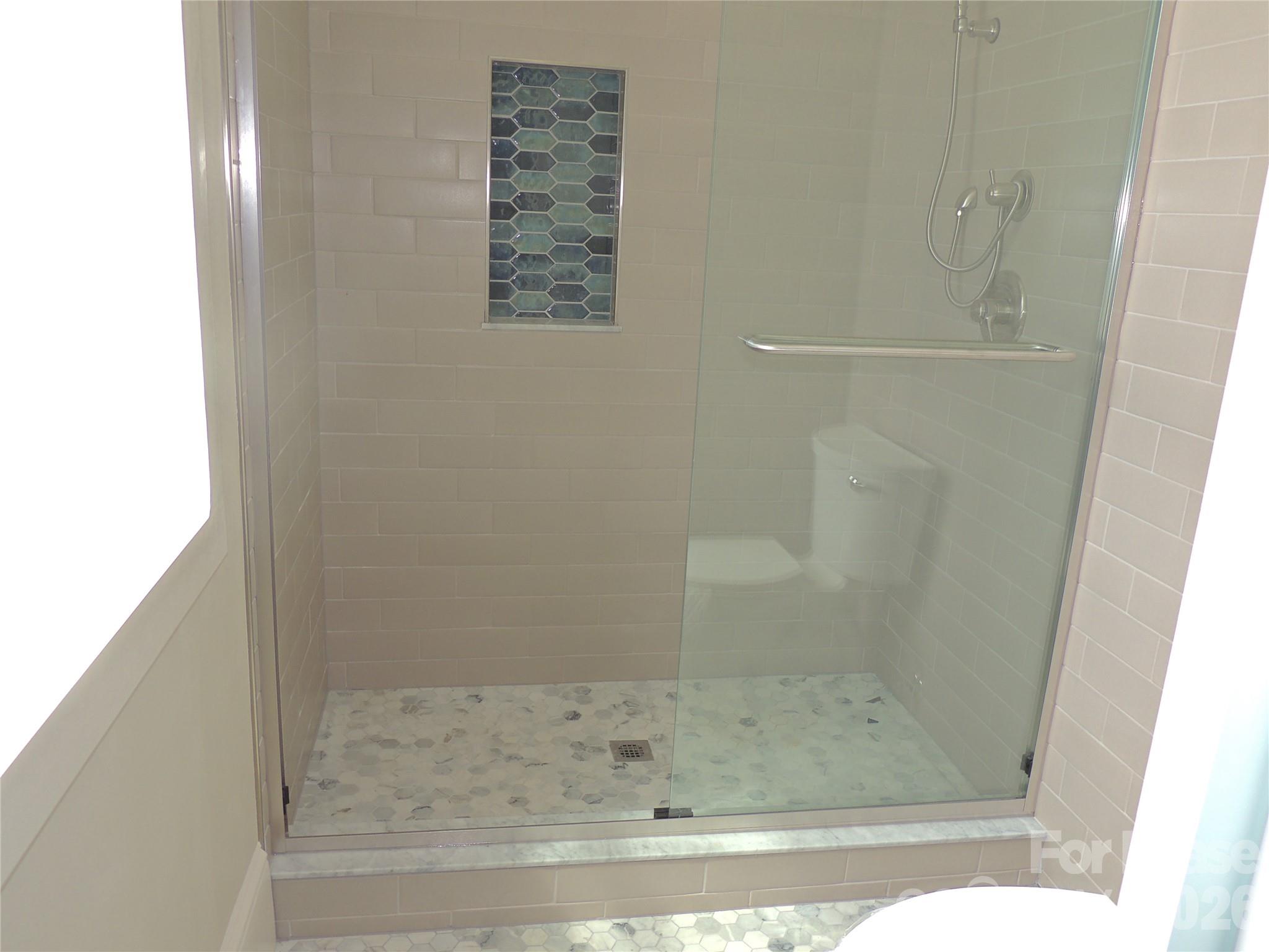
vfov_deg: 49.7
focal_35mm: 28
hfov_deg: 63.4
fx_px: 1026
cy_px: 476
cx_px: 634
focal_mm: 4.9
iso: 100
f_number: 3.1
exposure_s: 1/40
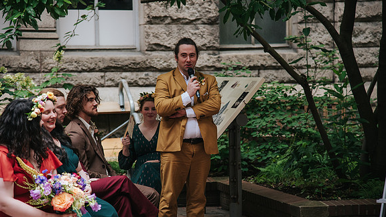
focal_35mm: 116
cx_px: 192
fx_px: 1187
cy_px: 110
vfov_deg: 10.4
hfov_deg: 18.5
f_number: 4
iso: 1000
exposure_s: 1/500
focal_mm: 110
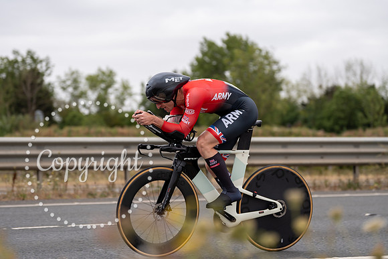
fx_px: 1035
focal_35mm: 96
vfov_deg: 14.3
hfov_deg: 21.2
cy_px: 130
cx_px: 194
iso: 100
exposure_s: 1/800
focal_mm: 96
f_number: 2.8
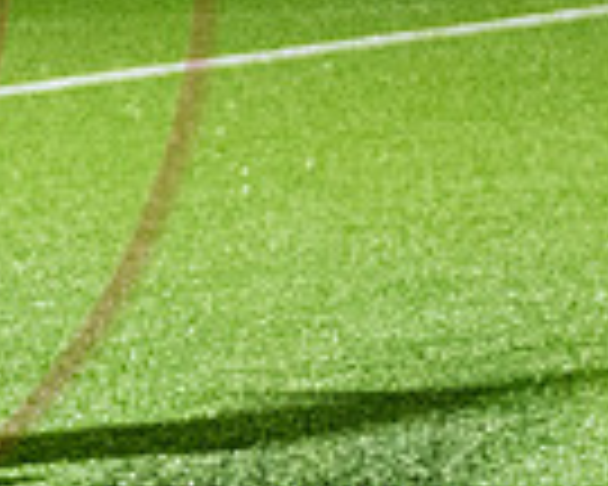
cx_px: -156
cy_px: 306
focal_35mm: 633
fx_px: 11390
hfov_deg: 3.1
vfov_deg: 2.4
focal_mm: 70
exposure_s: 1/1000
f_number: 2.8
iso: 8000
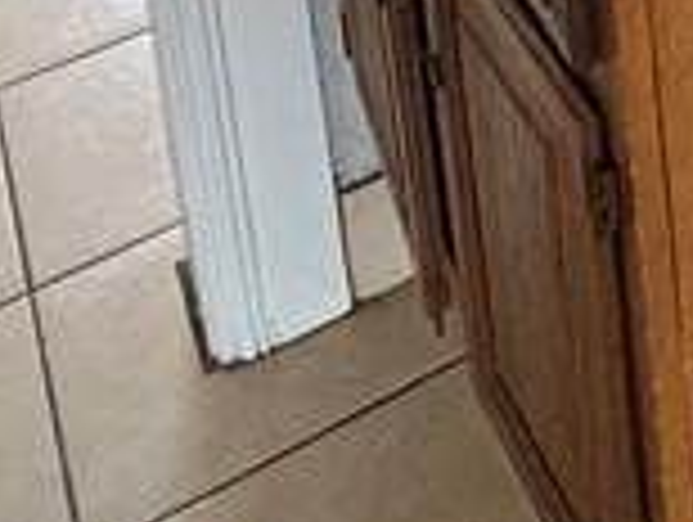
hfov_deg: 18.4
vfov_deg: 11.4
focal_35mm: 93
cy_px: -922
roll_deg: +1.6
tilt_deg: -11.3
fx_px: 1865
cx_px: 1076
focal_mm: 2.22
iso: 250
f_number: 2.2
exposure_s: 1/99
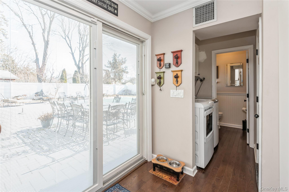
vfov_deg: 73.8
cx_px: 144
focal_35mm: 16
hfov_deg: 96.7
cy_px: 96
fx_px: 128
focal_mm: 16
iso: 200
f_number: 9
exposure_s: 1/20
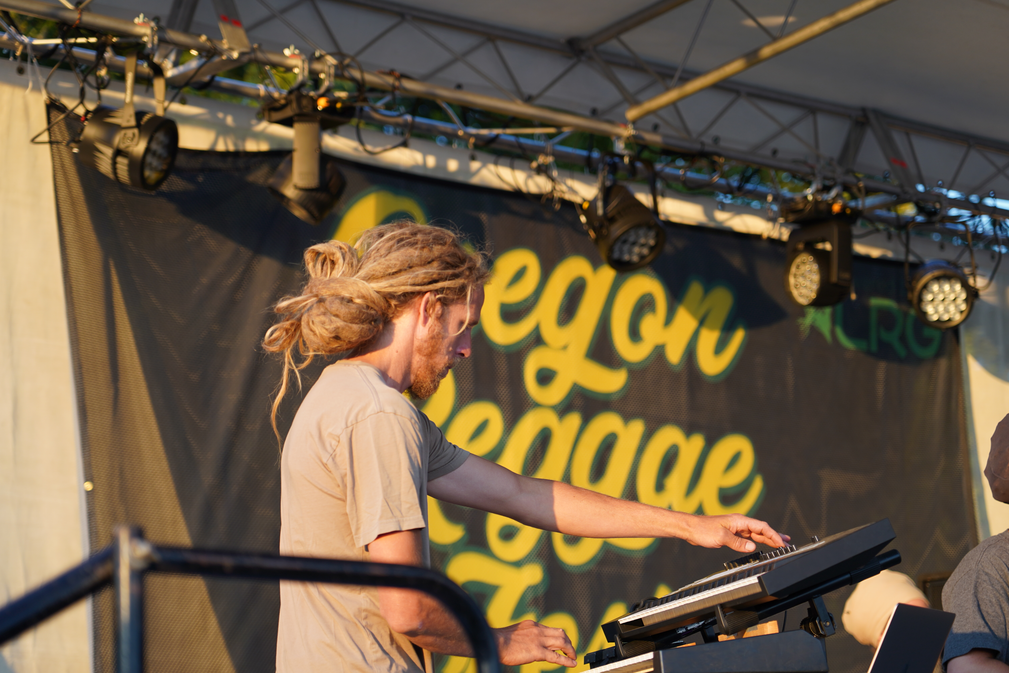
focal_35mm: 105
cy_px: 336
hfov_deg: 19.5
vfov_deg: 13.0
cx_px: 504
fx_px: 2943
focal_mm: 105
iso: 200
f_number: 4
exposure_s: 1/160
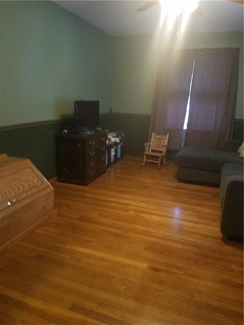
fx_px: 244
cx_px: 122
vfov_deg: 67.3
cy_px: 162
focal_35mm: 26
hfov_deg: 53.1
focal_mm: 4.2
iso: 320
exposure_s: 1/10
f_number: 1.7
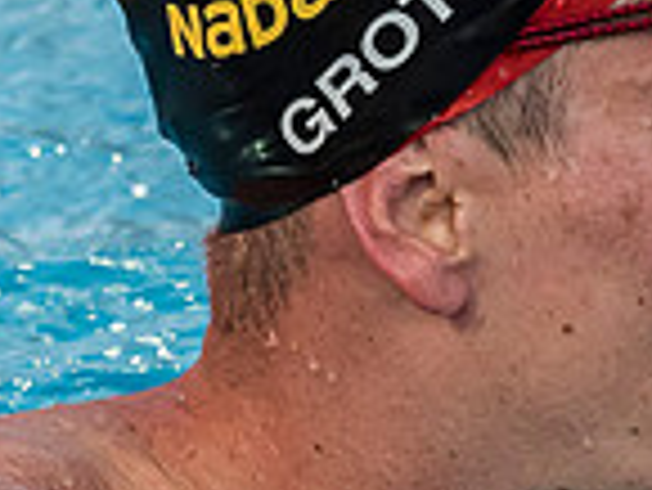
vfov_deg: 1.2
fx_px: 23809
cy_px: 108
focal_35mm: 1263
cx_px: 581
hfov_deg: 1.6
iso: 640
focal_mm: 115
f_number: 4
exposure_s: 1/800
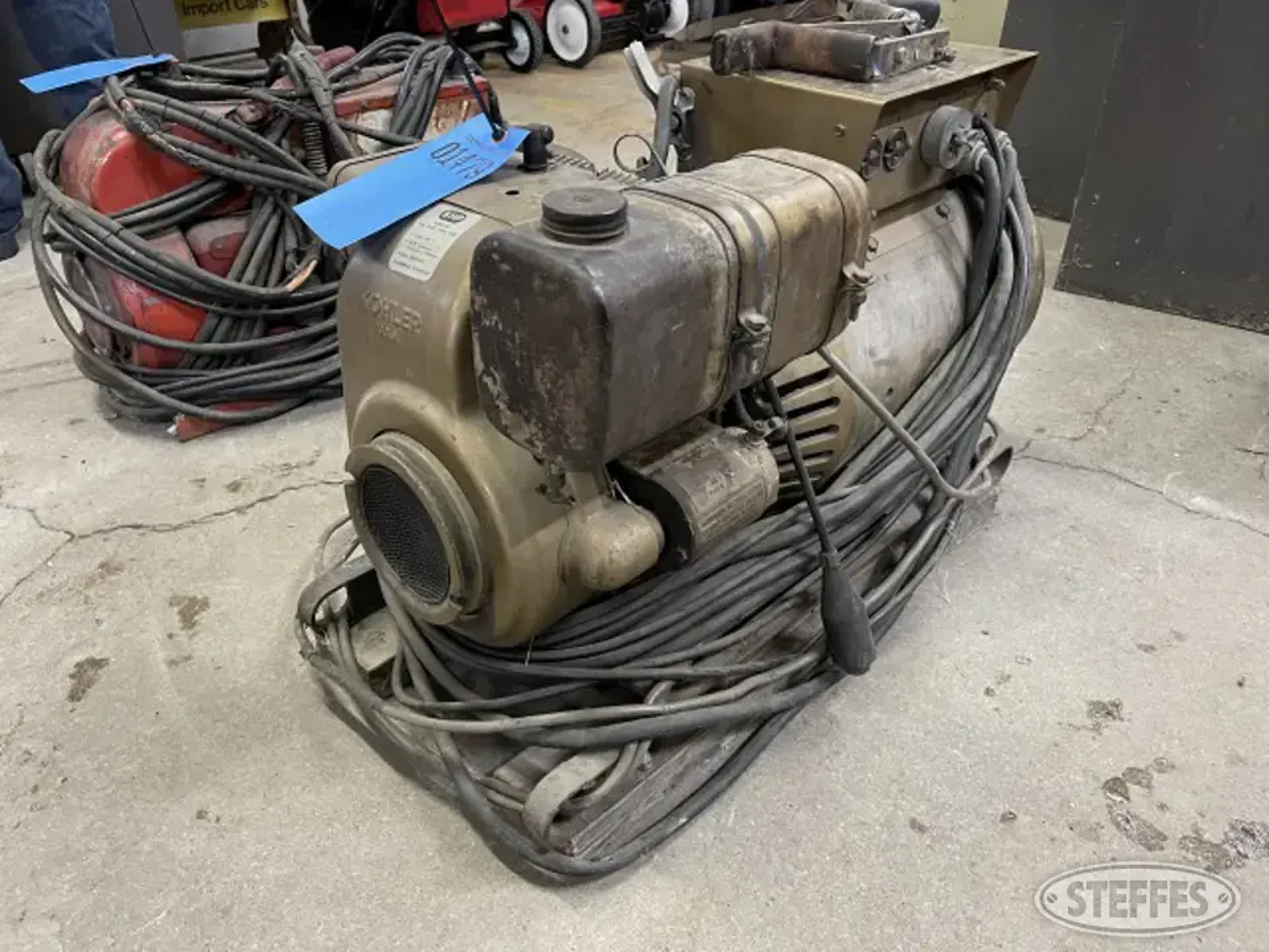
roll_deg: +1.0
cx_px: 634
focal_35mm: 26
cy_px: 476
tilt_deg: -34.6
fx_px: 953
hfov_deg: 67.3
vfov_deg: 53.1
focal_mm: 5.1
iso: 500
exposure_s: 1/40
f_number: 1.6
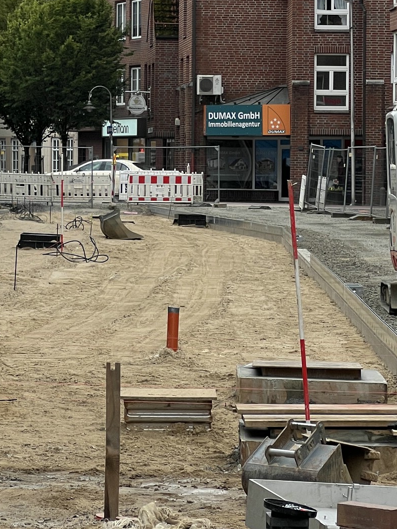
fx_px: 2418
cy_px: 5
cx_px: 136
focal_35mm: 158
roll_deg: -0.2
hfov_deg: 9.4
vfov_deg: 12.4
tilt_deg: +5.0
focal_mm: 9
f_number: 2.8
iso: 32
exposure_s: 1/416
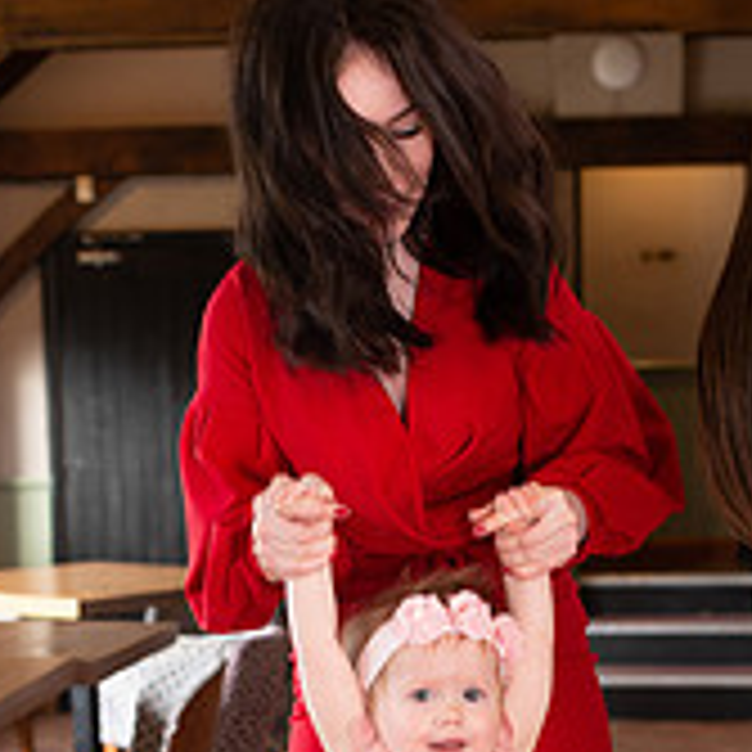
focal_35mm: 80
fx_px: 1966
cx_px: 390
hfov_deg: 21.7
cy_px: 716
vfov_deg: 21.1
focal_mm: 35
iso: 500
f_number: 2.8
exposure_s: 1/100
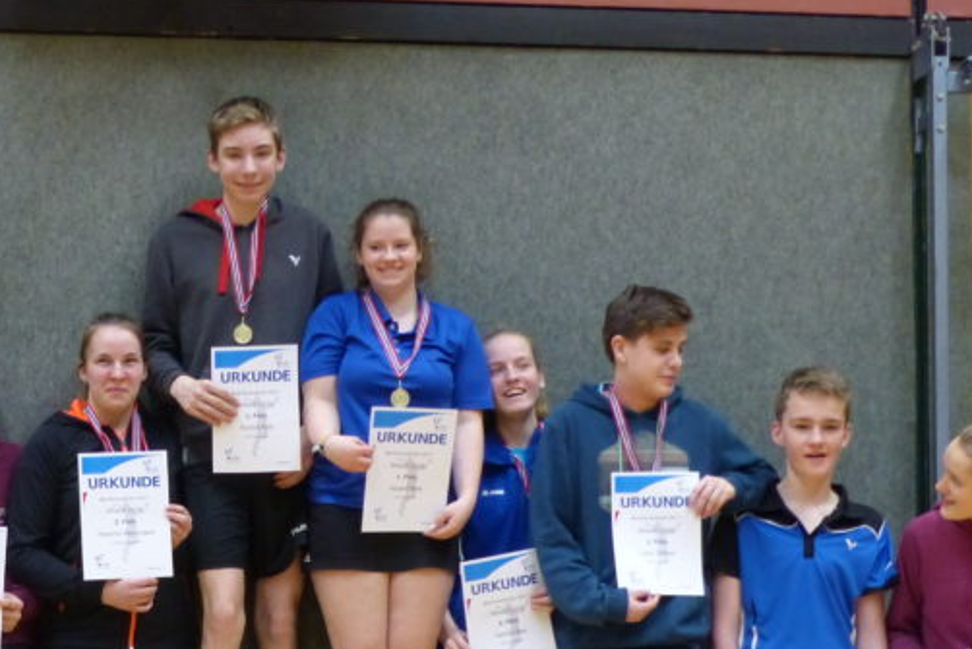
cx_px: 130
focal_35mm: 104
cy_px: 645
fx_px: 2809
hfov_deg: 19.3
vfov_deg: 13.0
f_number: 2.8
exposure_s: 1/50
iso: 400
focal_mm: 8.7
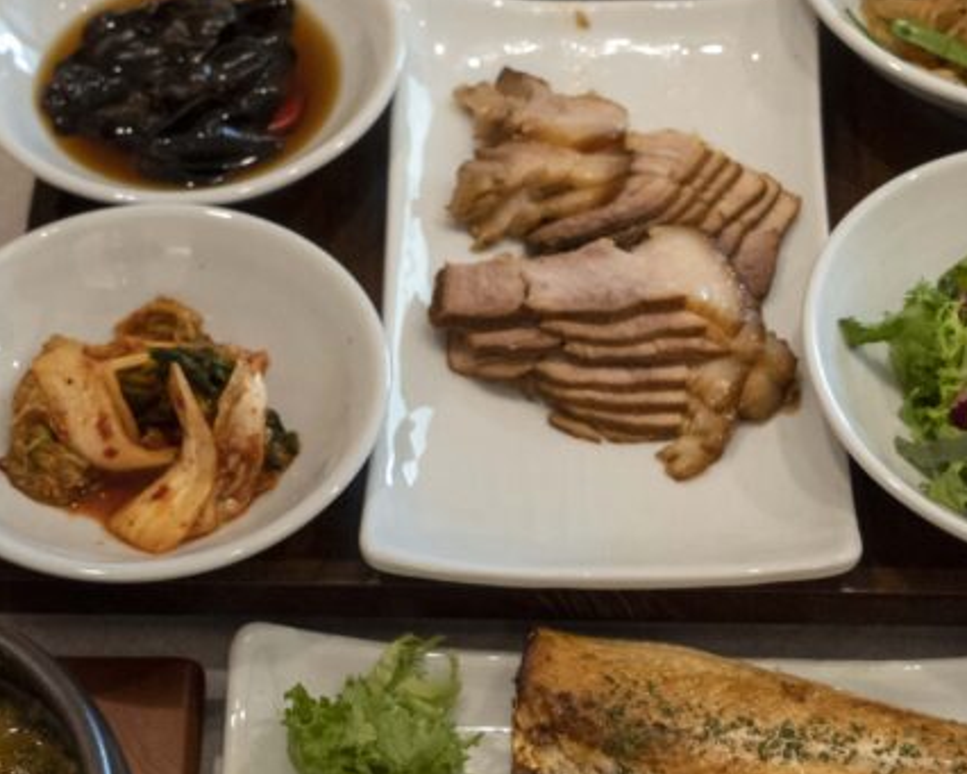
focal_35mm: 88
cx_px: 613
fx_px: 2519
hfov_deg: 21.7
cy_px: 430
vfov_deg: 17.5
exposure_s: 1/160
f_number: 5
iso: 5000
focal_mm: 39
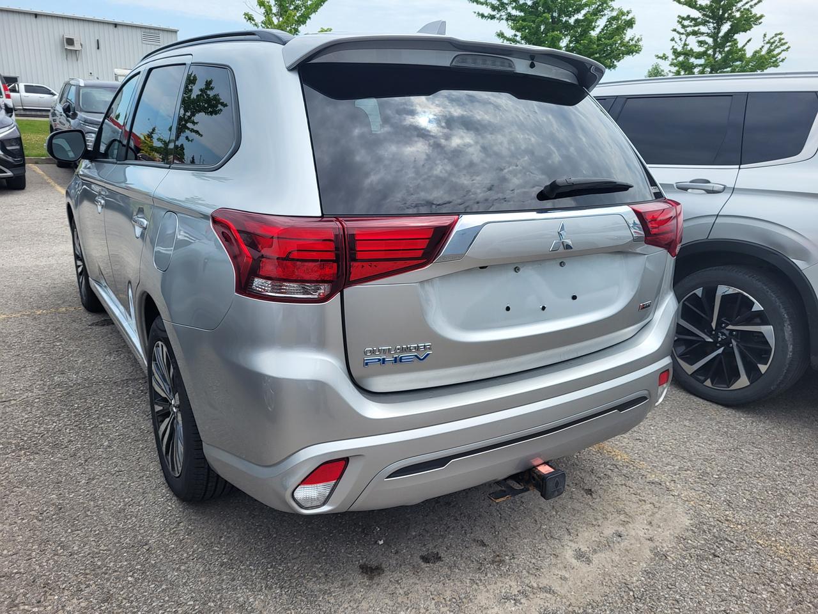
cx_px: 409
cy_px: 307
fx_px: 614
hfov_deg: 67.3
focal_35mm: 26
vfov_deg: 53.1
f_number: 1.8
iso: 40
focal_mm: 5.4
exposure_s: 1/1884
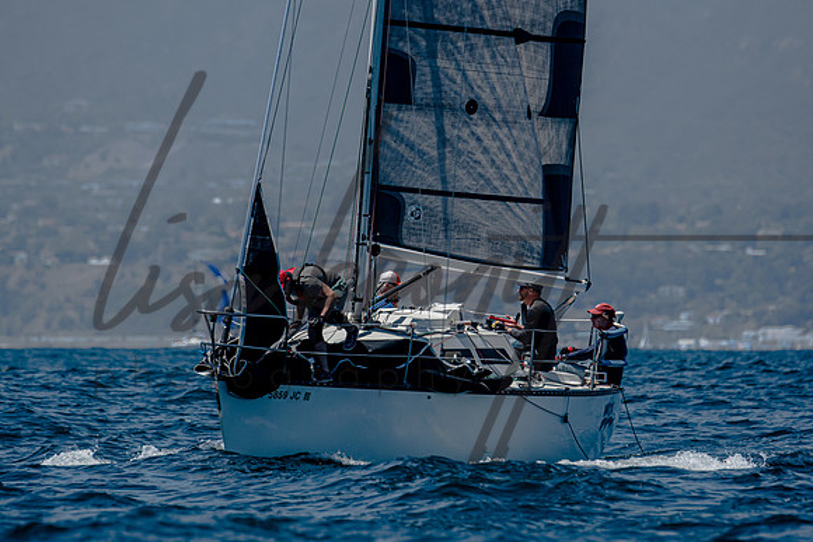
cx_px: 406
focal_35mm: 557
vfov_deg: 2.5
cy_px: 271
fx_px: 12591
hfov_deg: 3.7
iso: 200
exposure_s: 1/2000
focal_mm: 360
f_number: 5.6
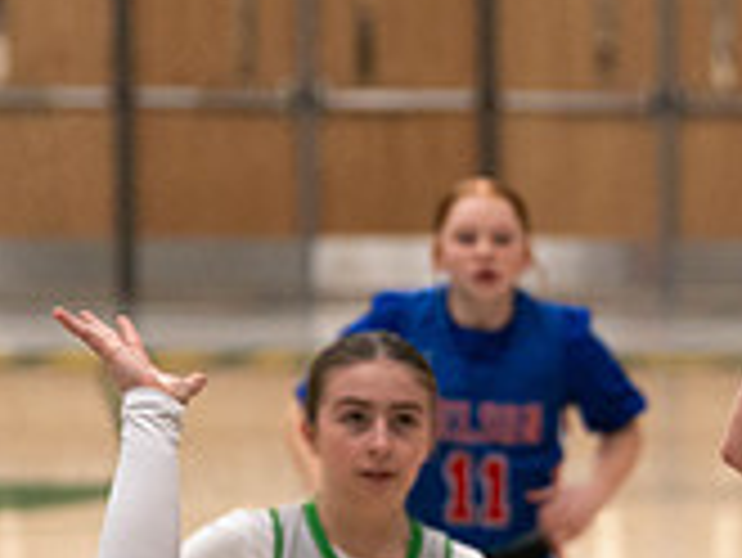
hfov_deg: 6.3
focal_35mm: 313
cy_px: 619
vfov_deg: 4.7
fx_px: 6714
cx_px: 1043
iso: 2500
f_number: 2.8
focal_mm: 84
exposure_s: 1/1000
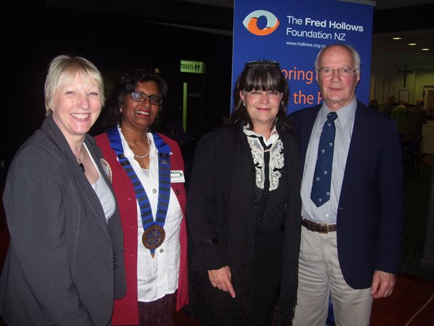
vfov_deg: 39.7
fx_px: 451
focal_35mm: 36
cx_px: 217
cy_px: 163
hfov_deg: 51.4
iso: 80
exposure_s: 1/60
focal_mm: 6
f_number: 2.7
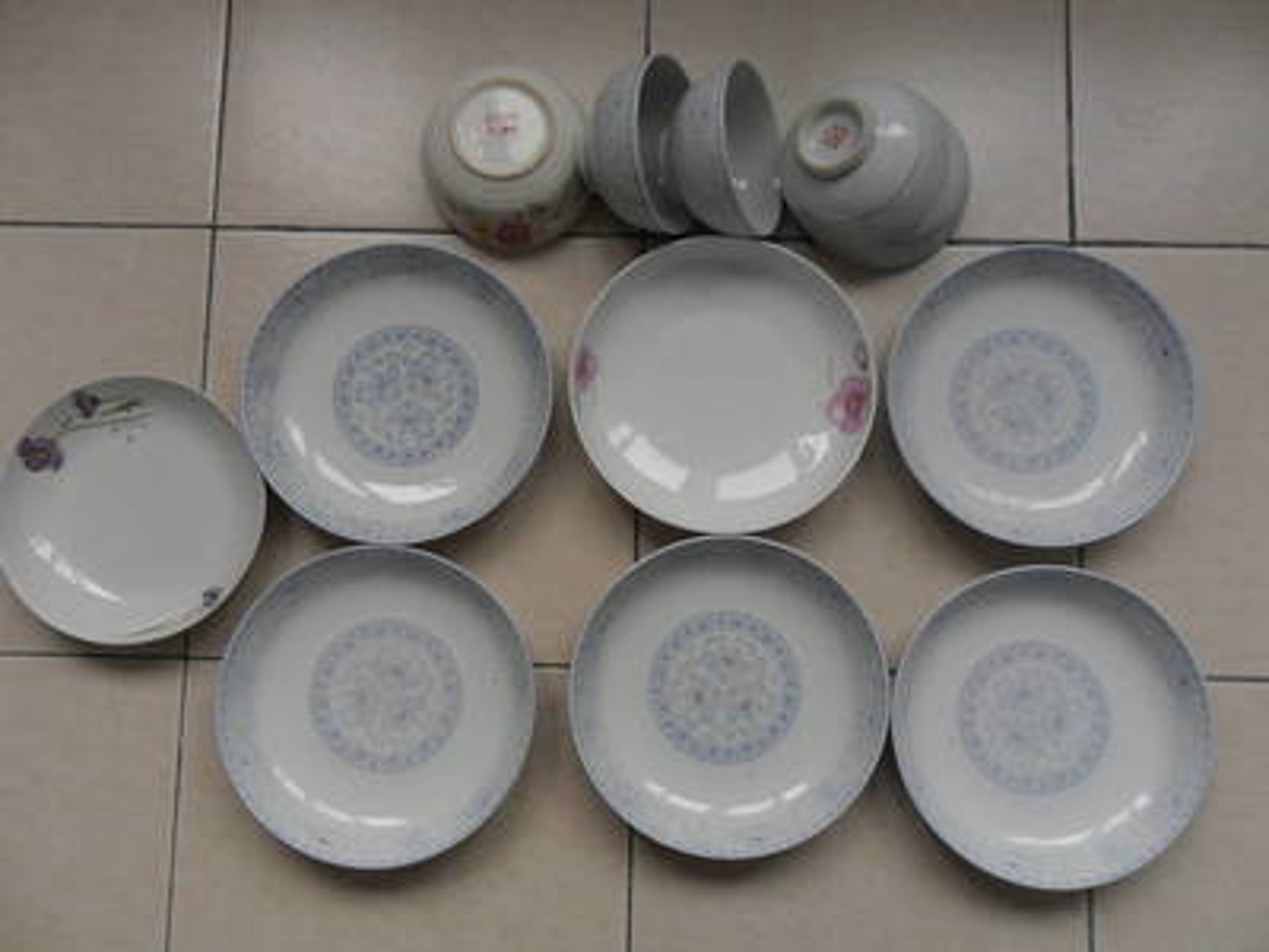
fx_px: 990
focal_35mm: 27
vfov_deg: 51.4
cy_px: 476
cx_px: 634
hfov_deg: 65.3
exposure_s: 1/45
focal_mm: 4.9
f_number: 3.5
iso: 100
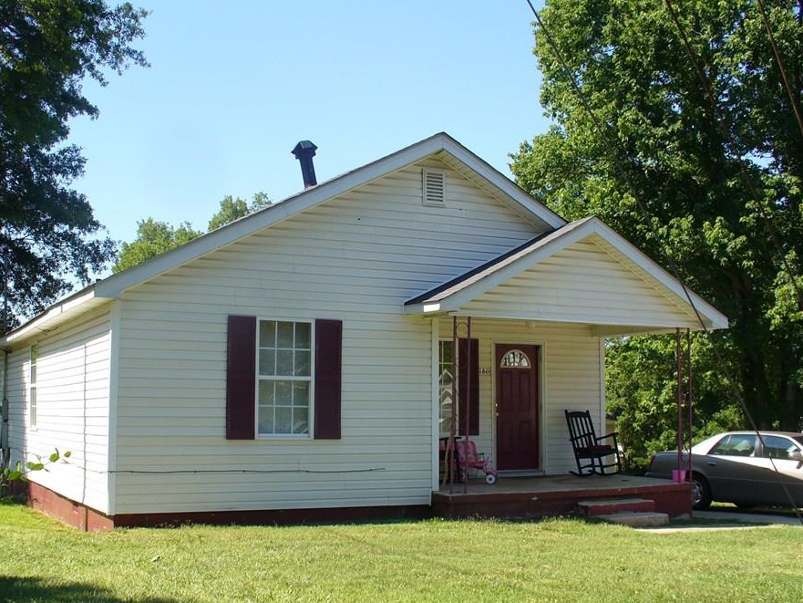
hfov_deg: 43.8
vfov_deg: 33.6
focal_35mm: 43
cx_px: 382
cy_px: 334
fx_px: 998
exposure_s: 1/160
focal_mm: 6.1
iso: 80
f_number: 5.6
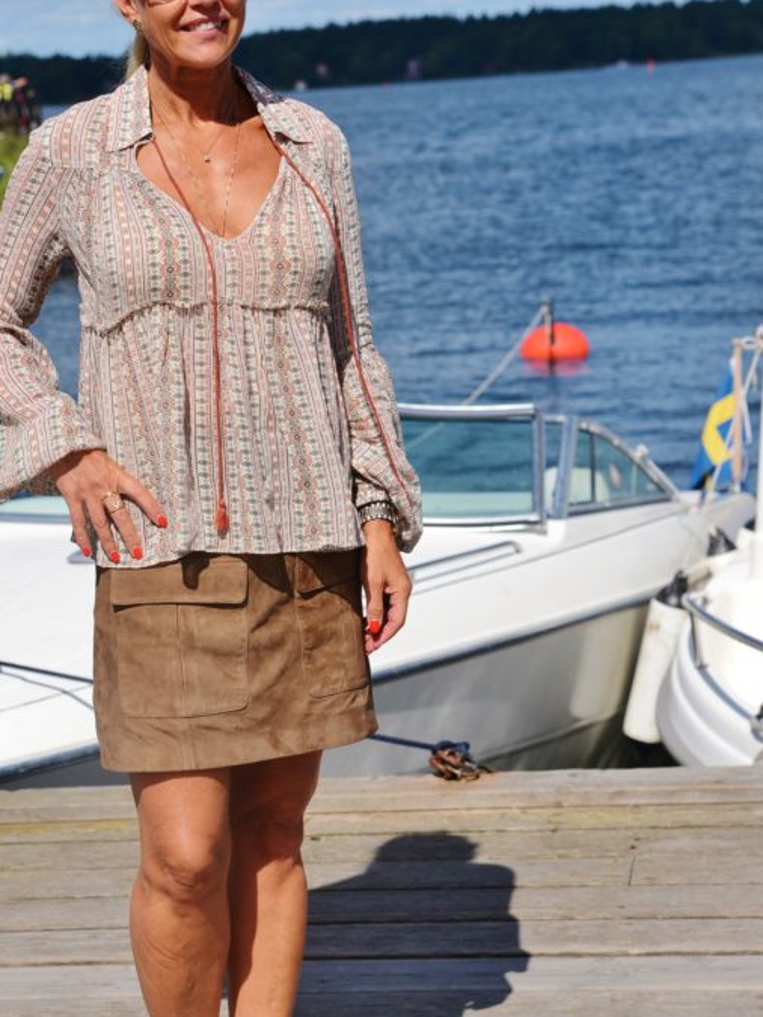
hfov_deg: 15.6
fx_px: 2790
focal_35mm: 95
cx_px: 287
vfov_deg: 20.6
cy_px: 515
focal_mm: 65
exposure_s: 1/2000
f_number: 5.6
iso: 320
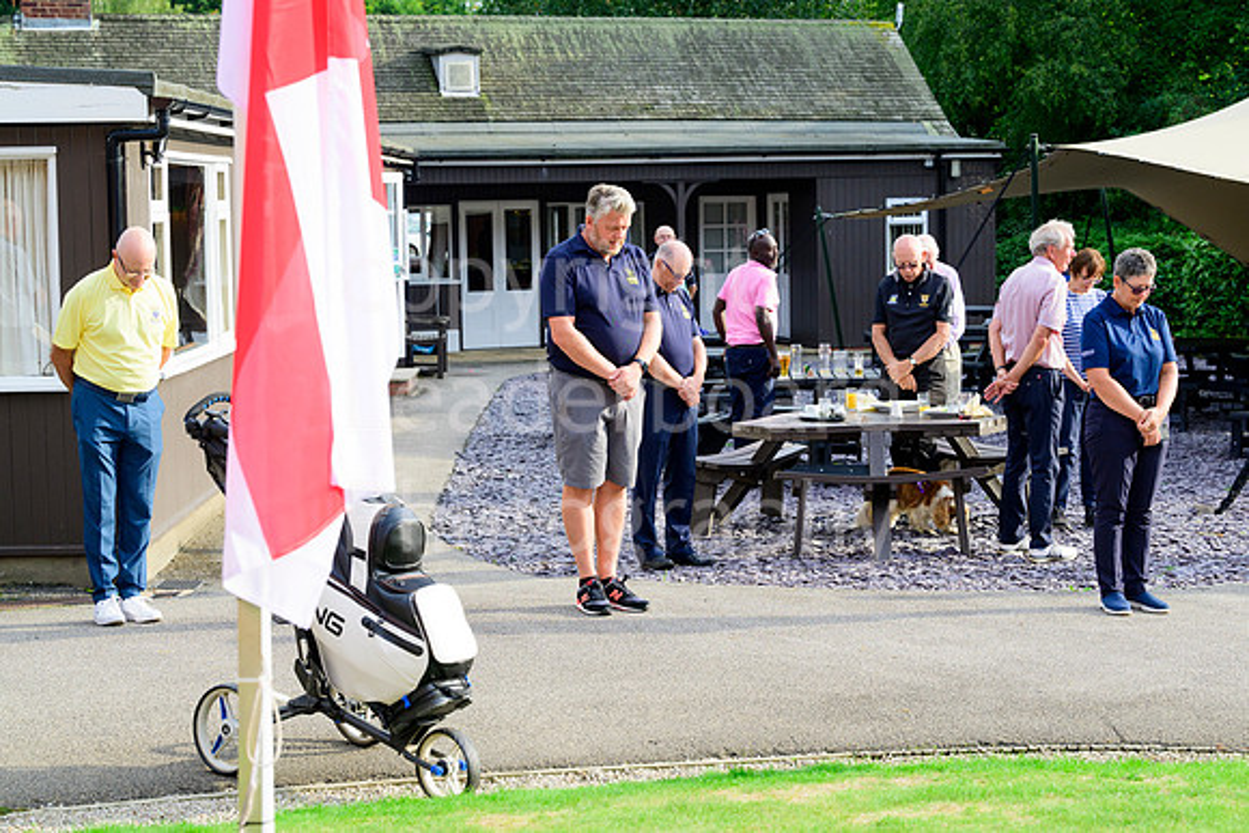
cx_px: 624
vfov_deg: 19.5
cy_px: 416
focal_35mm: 70
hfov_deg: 28.8
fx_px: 2429
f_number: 5.6
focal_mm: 70
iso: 800
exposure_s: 1/1250
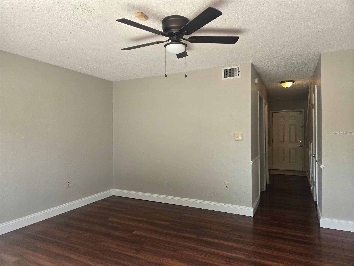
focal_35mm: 23
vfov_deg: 58.9
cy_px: 133
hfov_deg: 73.9
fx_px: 235
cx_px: 177
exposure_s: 1/508
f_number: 1.8
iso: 125
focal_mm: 5.4
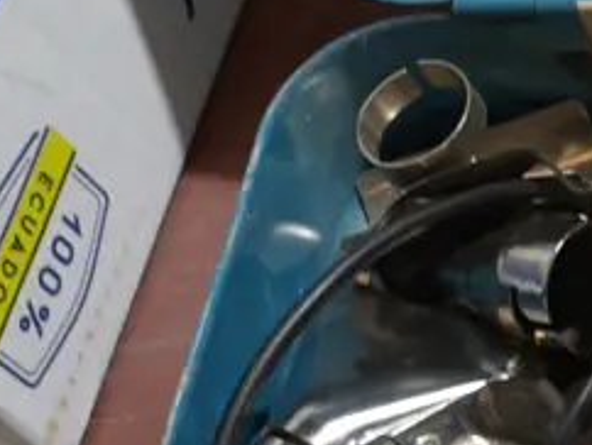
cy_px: 133
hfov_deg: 12.7
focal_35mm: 144
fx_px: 2465
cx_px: 998
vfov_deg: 10.3
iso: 320
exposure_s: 1/60
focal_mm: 17
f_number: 4
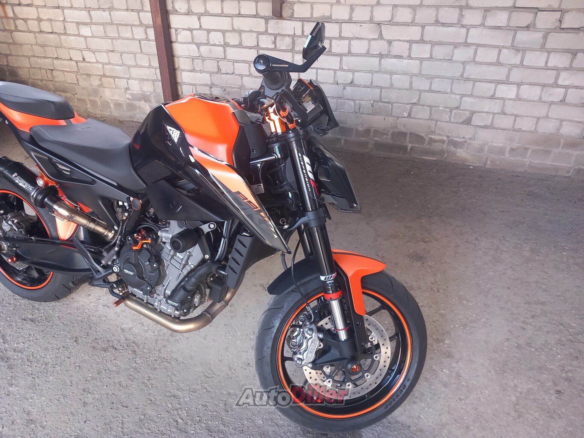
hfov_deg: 65.3
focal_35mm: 27
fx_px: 456
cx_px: 292
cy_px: 219
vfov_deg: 51.4
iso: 160
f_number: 1.8
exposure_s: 1/50
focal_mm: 4
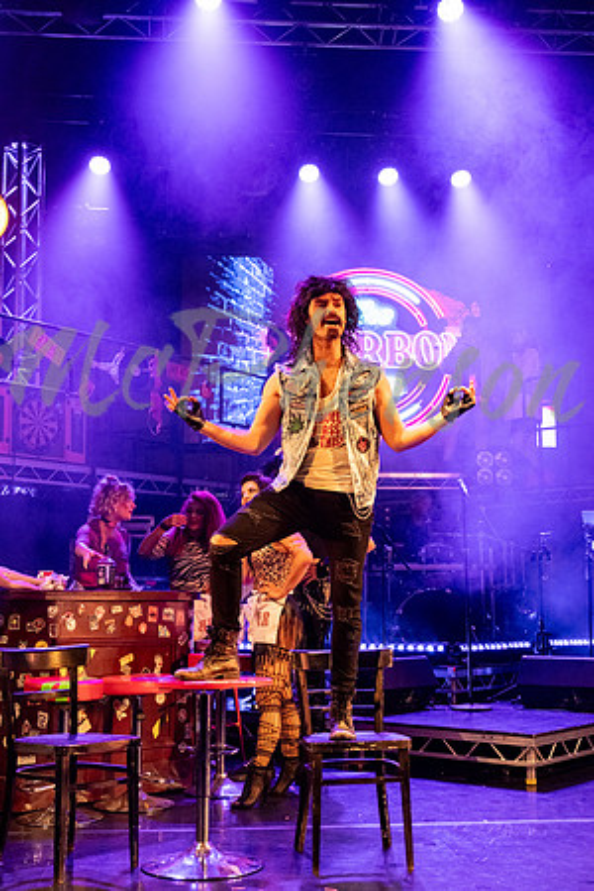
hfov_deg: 31.9
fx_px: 1039
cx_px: 297
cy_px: 446
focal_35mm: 42
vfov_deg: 46.4
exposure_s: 1/500
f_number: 2.8
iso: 3200
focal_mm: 28.3
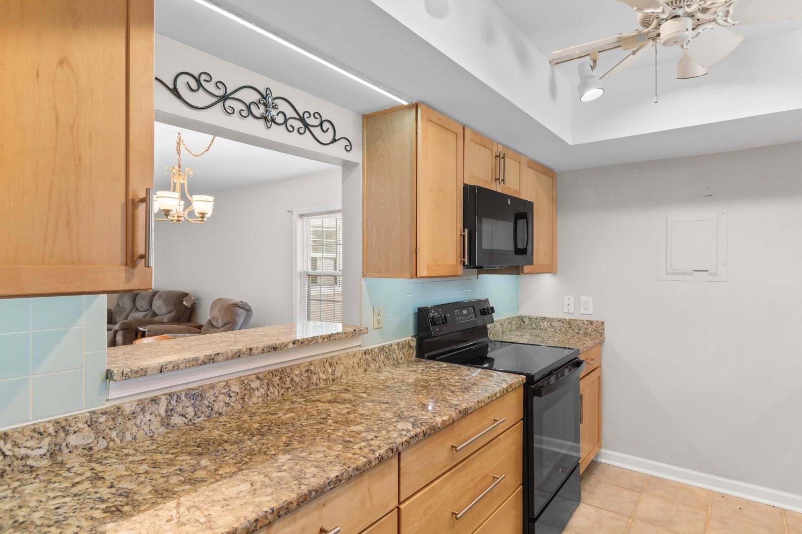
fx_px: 423
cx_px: 401
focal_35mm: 19
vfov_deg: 64.6
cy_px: 267
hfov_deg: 86.9
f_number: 4.8
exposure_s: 1/2
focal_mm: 13
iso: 100
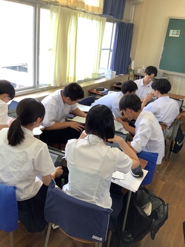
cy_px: 124
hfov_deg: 45.4
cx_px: 92
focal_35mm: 31
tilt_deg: -22.8
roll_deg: -6.3
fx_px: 221
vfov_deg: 58.4
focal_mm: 3.3
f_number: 2.4
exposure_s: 1/60
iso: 50
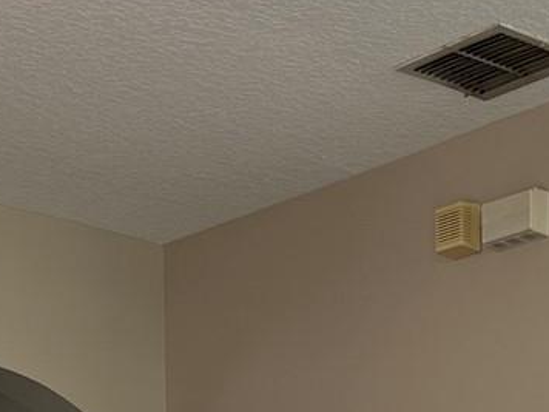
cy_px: 810
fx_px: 1713
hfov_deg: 17.0
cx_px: 742
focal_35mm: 108
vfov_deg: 12.2
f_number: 1.78
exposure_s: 1/121
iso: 64
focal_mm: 6.86
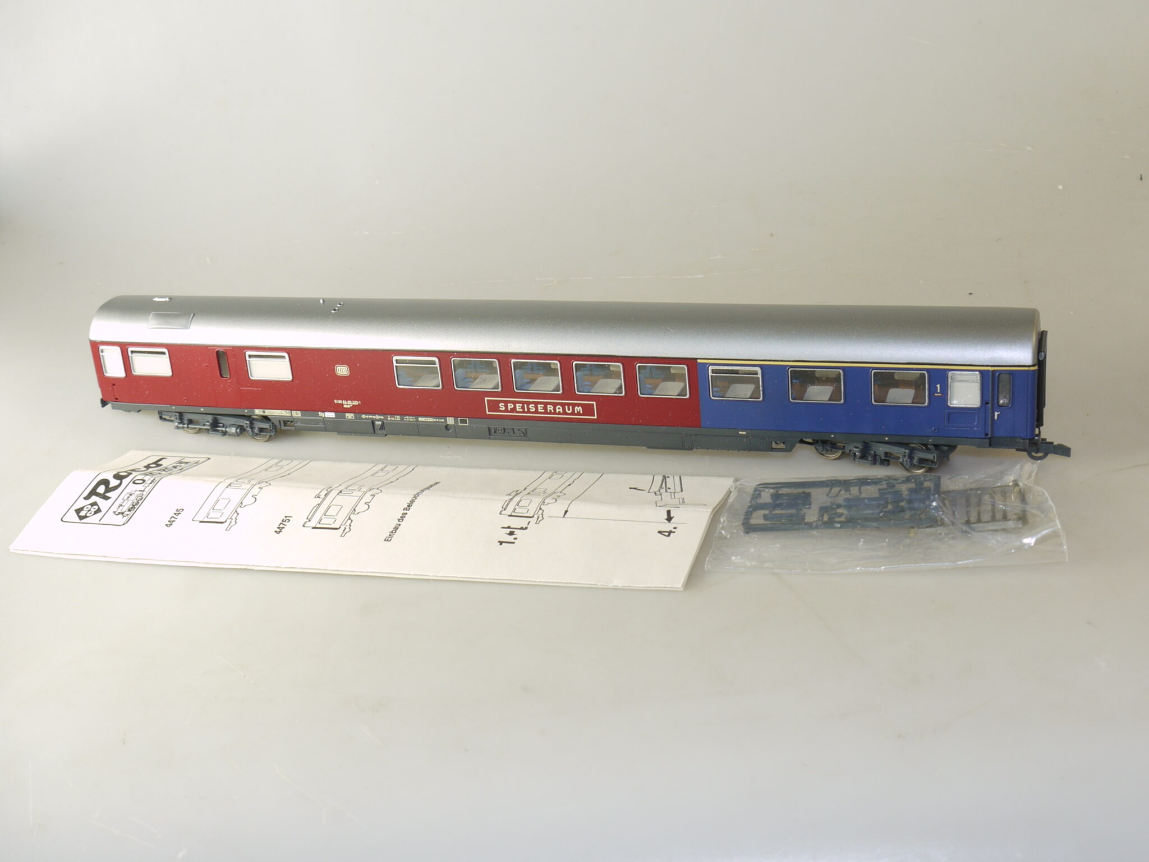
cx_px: 574
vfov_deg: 30.3
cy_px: 431
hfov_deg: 39.7
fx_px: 1593
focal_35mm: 48
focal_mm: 17
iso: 100
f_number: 8
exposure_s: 1/13
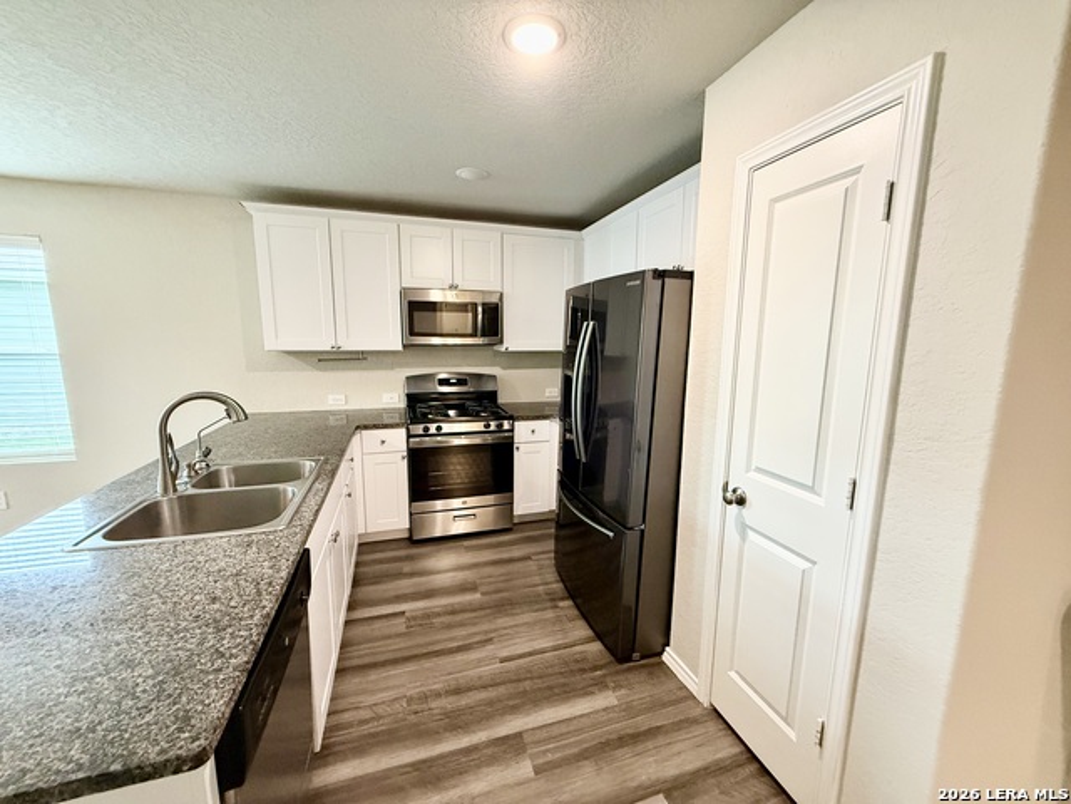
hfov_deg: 102.1
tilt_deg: -8.4
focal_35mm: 14
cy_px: 402
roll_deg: -0.2
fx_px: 433
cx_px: 536
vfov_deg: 85.7
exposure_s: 1/60
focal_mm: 2.22
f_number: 2.2
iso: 500
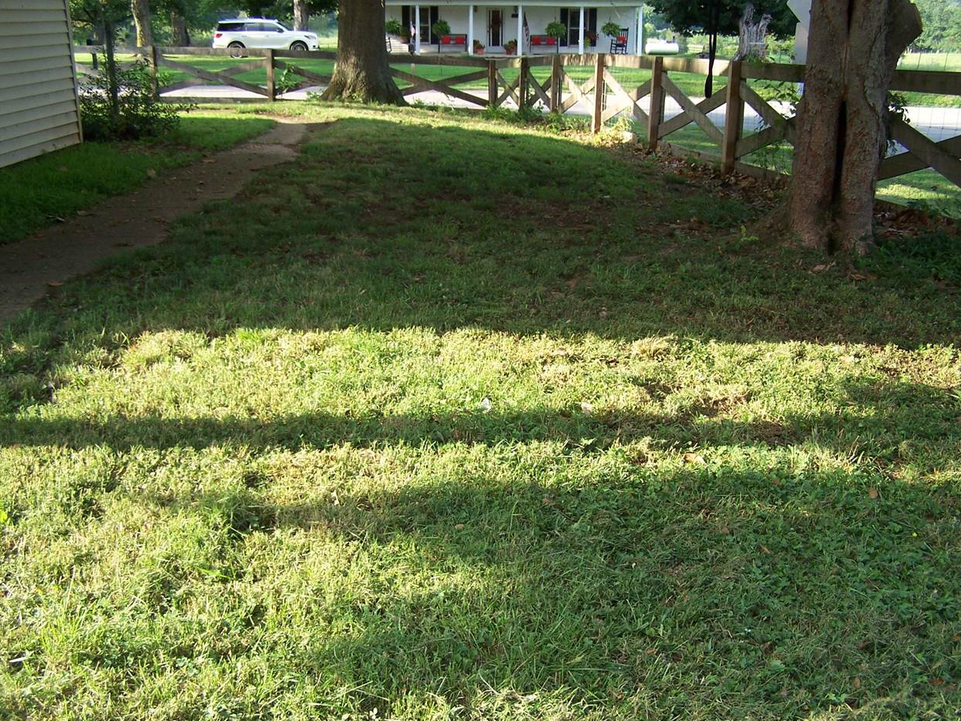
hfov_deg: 47.9
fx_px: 1083
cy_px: 366
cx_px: 482
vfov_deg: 36.8
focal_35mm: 39
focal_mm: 6.3
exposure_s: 1/125
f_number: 2.8
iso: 80
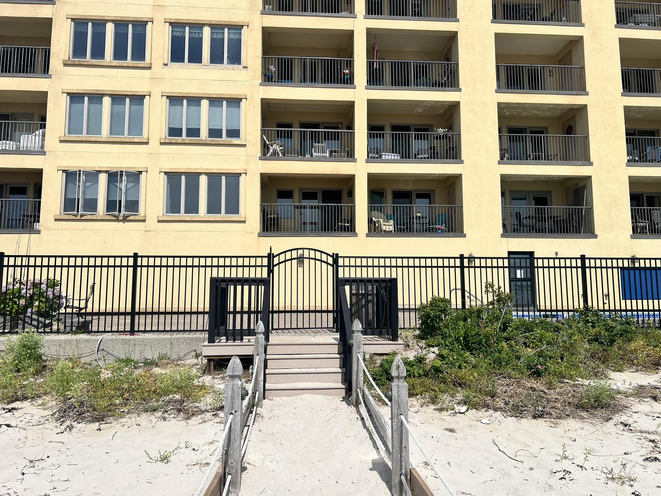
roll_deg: -0.1
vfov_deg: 53.1
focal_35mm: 26
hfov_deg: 67.3
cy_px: 248
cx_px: 330
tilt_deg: +6.0
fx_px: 496
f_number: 1.5
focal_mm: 5.7
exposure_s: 1/9434
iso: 50
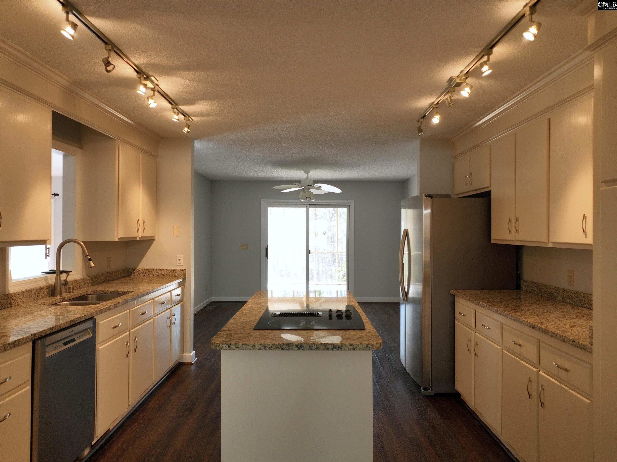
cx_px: 308
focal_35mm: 24
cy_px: 231
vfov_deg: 56.8
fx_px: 428
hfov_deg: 71.6
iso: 120
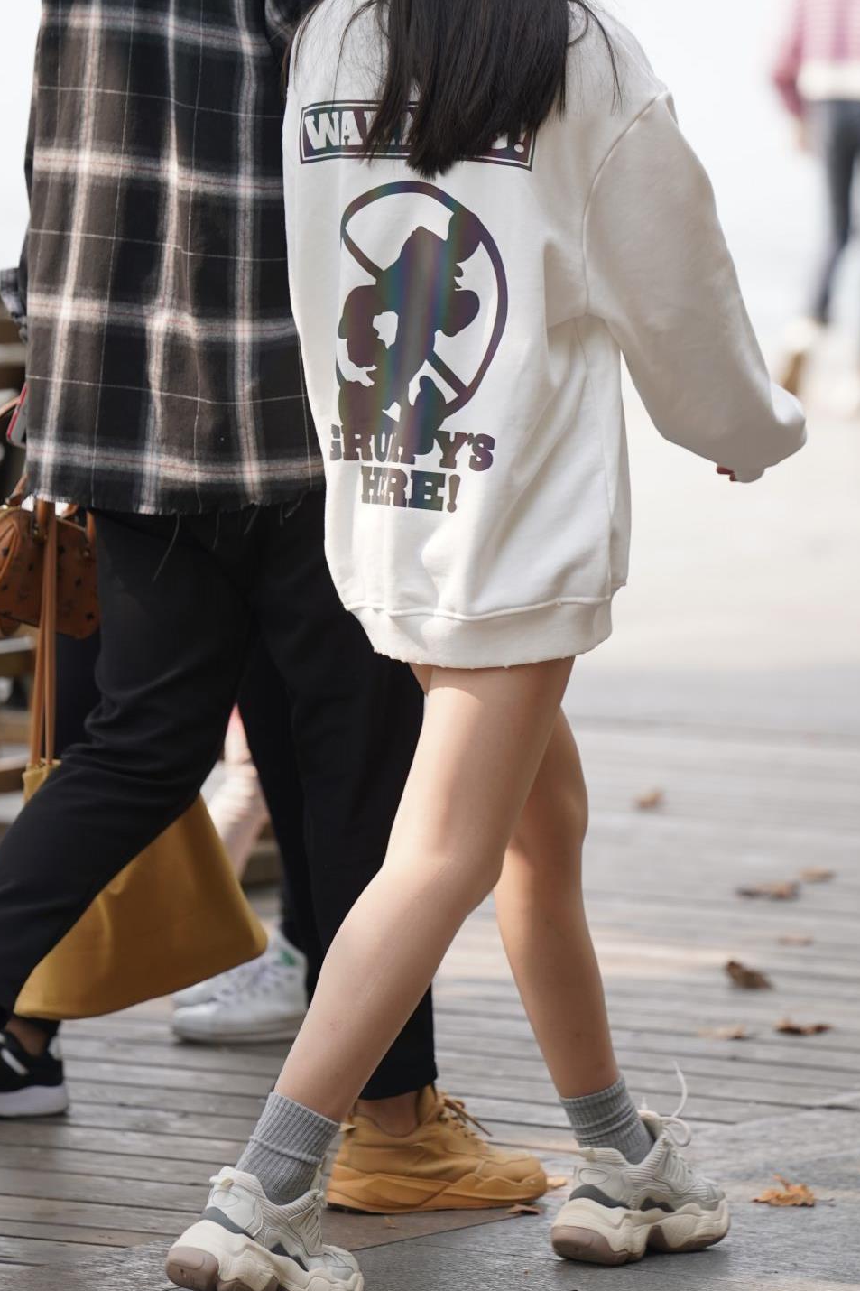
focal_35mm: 277
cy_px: 459
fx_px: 9927
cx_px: 485
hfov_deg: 5.0
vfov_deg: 7.4
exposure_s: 1/500
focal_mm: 200
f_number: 4
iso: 200
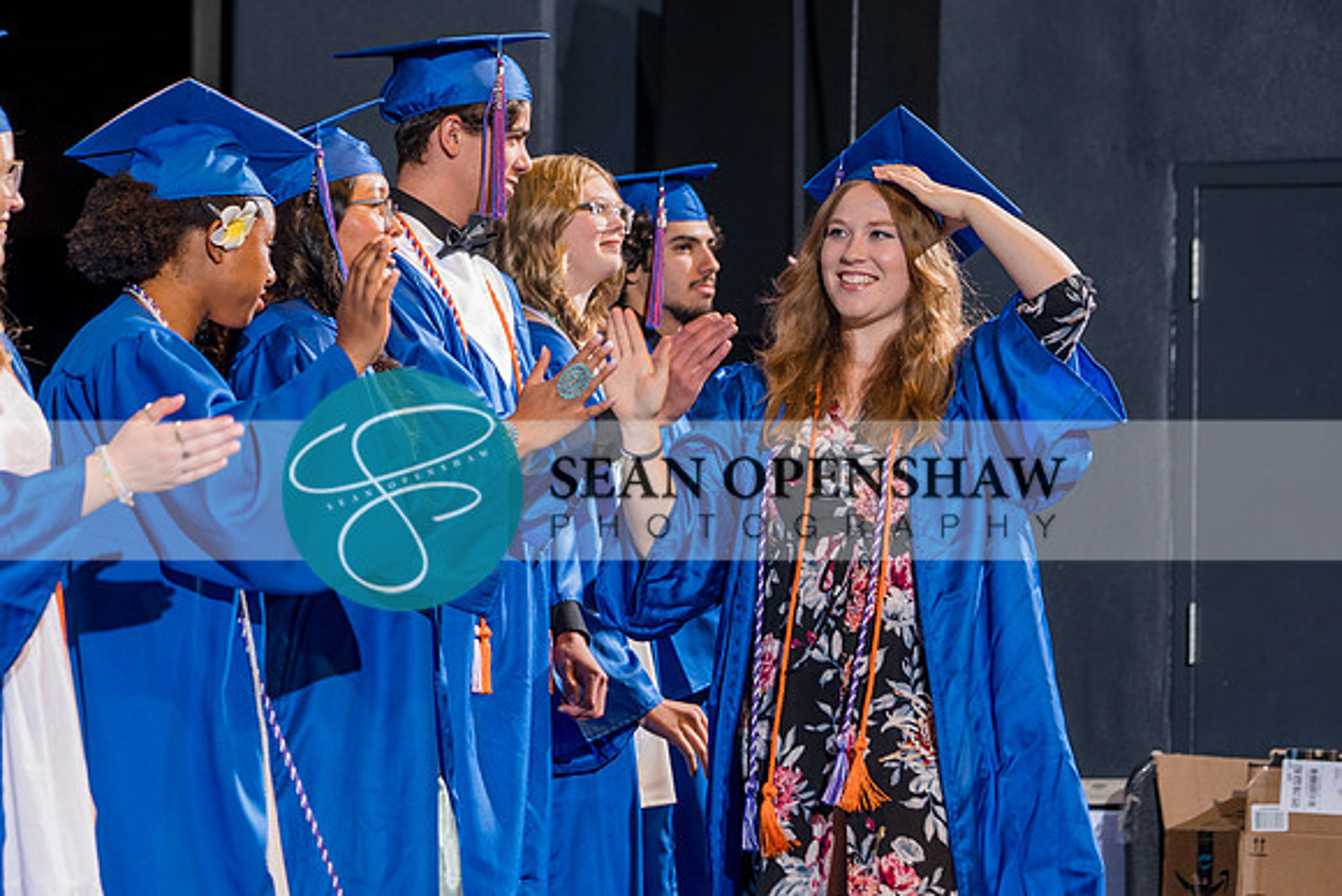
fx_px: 5372
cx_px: 295
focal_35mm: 144
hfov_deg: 14.2
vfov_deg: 9.5
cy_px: 568
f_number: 3.2
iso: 500
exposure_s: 1/160
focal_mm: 85
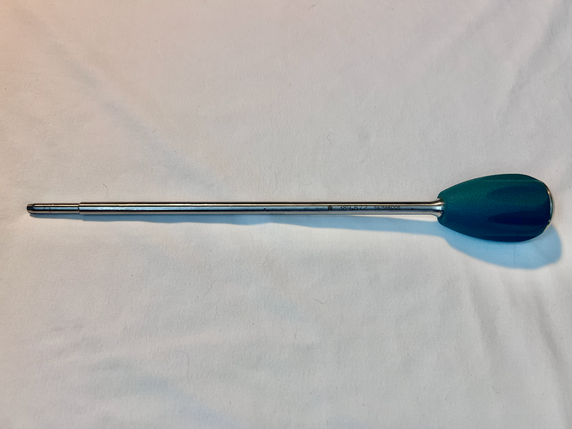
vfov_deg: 53.1
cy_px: 214
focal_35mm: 26
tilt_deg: -64.8
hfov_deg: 67.3
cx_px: 286
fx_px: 430
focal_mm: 5.7
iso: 125
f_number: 1.5
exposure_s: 1/120
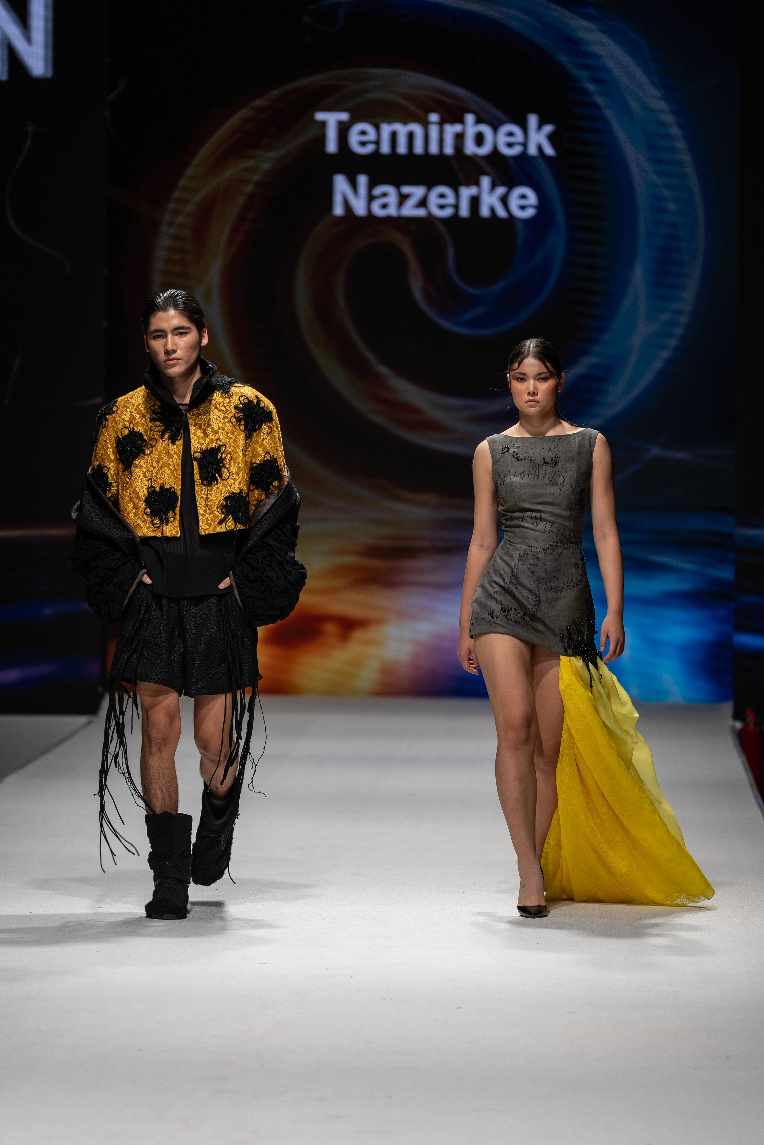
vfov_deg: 10.3
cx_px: 382
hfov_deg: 6.9
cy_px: 572
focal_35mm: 200
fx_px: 6366
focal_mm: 200
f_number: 2.8
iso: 200
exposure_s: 1/400
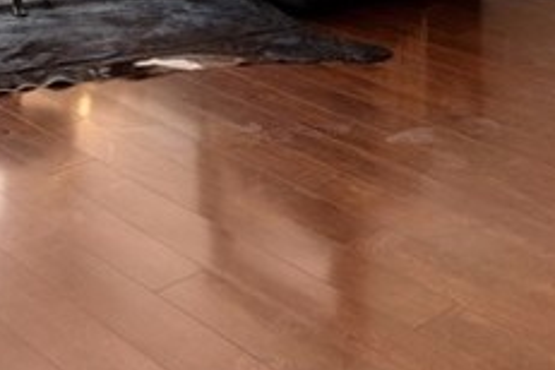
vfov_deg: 15.9
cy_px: -326
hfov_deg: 28.3
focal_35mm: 71
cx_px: 356
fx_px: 1094
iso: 320
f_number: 9
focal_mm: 16
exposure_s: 1/6
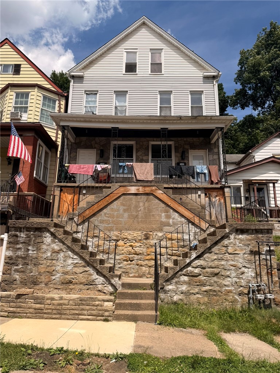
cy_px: 186
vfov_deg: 71.6
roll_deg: -0.8
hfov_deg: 56.8
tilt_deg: +14.9
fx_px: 259
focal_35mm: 24
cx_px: 140
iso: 80
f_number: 1.78
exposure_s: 1/7353
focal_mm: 6.76
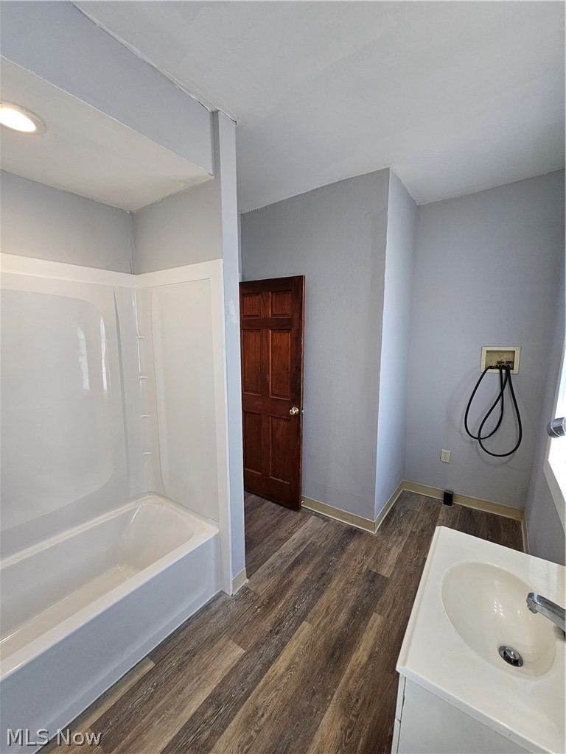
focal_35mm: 13
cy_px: 377
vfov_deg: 106.2
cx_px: 283
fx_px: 283
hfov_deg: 89.9
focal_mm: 2.2
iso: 100
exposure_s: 1/60
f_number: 2.2
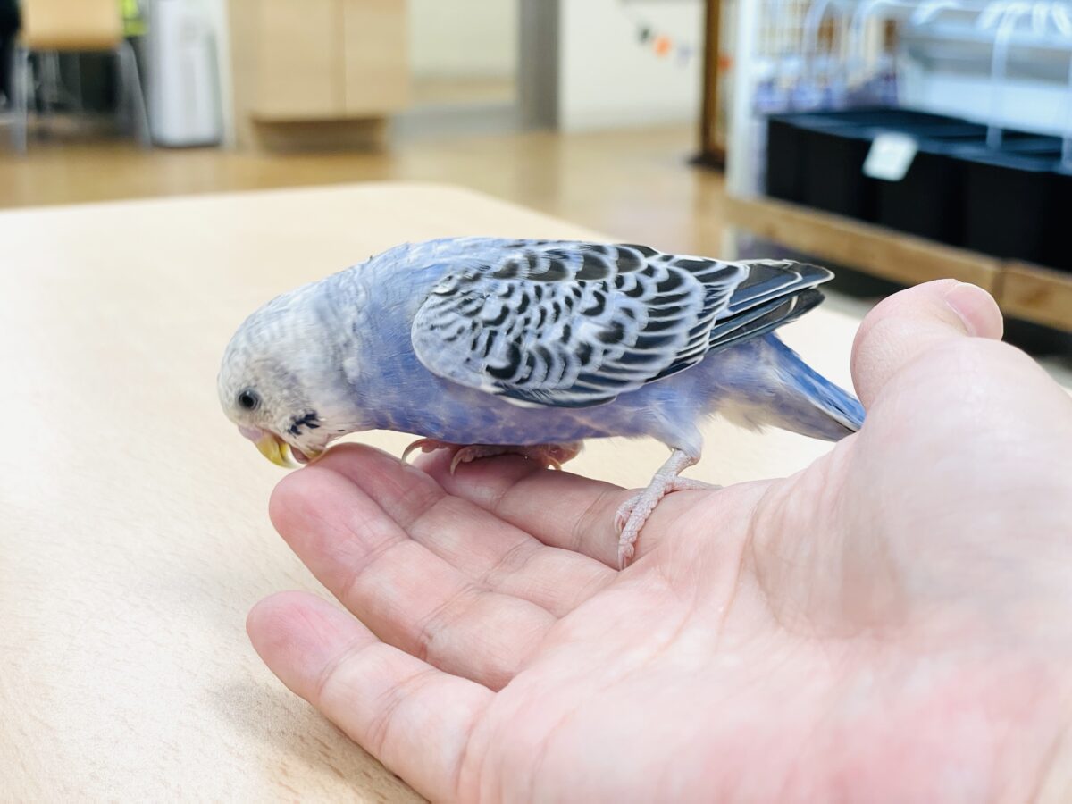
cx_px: 536
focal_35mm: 52
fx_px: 1610
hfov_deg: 36.8
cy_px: 402
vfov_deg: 28.0
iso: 80
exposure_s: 1/100
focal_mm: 6
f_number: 2
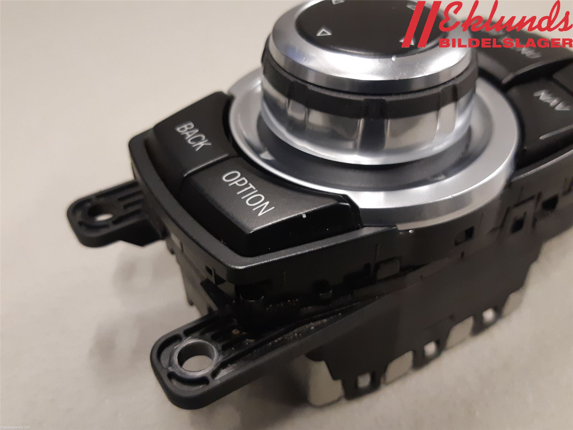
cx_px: 286
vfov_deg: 53.1
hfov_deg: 67.3
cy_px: 215
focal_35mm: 26
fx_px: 430
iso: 250
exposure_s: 1/50
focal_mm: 3.93
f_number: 1.7
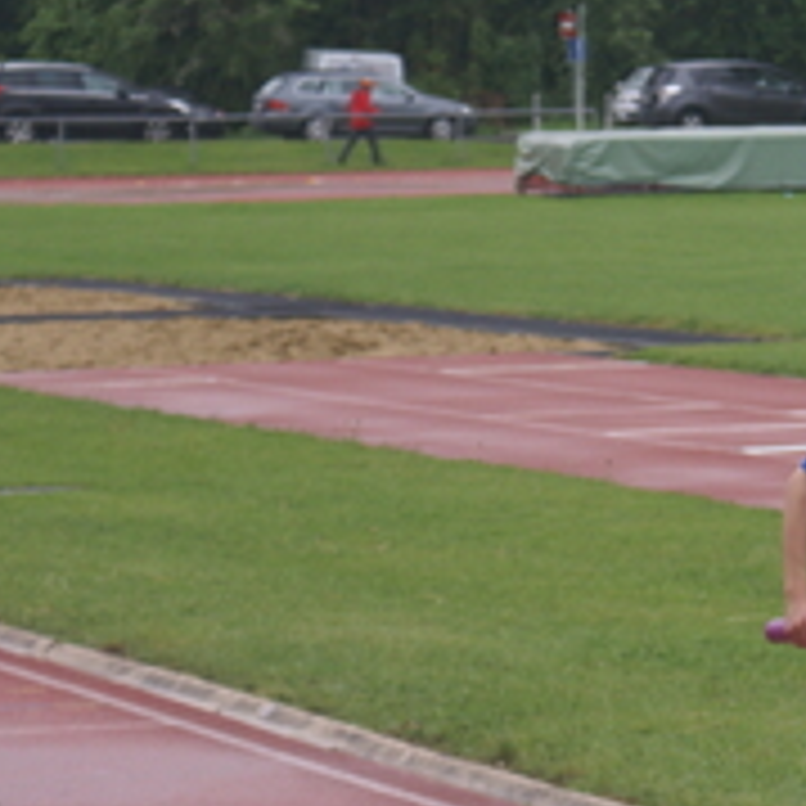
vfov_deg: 6.5
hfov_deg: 6.5
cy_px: 304
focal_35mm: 269
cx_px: 982
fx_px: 7086
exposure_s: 1/250
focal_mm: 70
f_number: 5.6
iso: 250
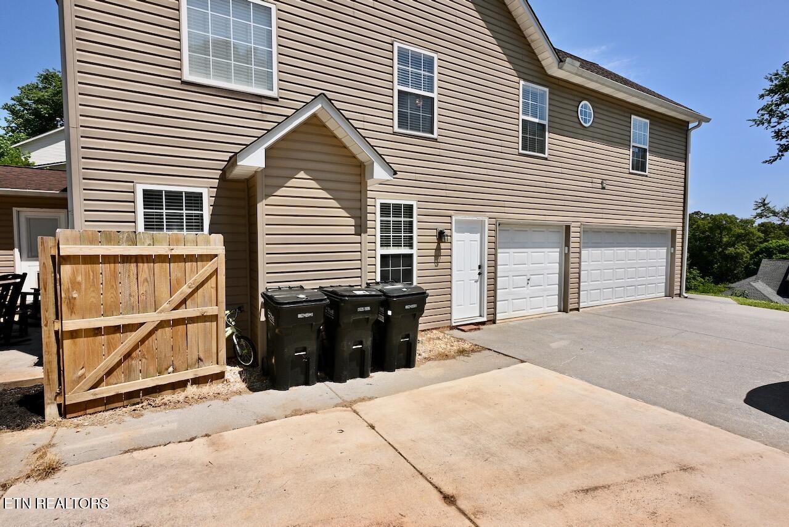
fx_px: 395
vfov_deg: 67.4
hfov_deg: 90.0
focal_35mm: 18
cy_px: 264
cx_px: 394
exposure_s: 1/200
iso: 100
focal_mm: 12
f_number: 11
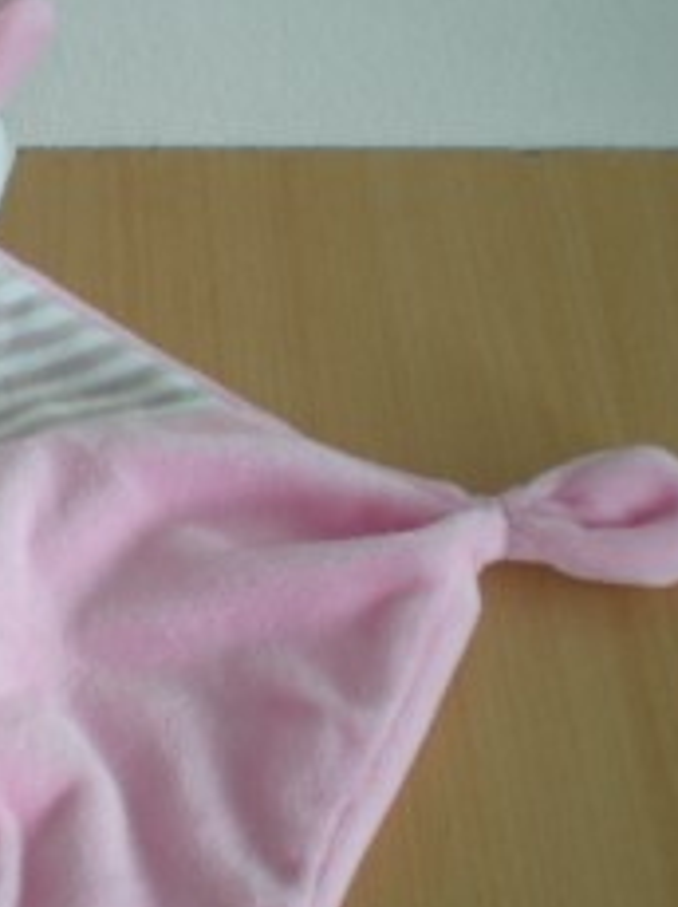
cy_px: 481
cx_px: -16
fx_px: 2250
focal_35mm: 86
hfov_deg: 16.7
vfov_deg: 22.8
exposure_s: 1/59
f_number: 3.1
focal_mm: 6.3
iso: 139
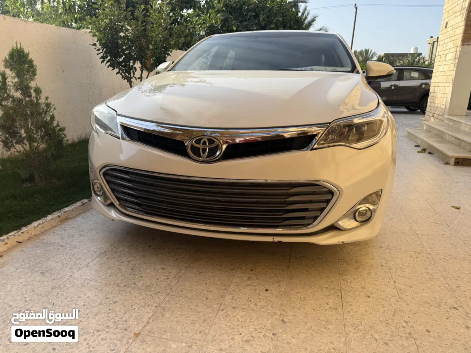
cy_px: 176
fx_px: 327
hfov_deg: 71.6
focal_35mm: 24
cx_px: 236
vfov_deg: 56.8
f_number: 1.78
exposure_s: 1/1770
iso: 80
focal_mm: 6.76
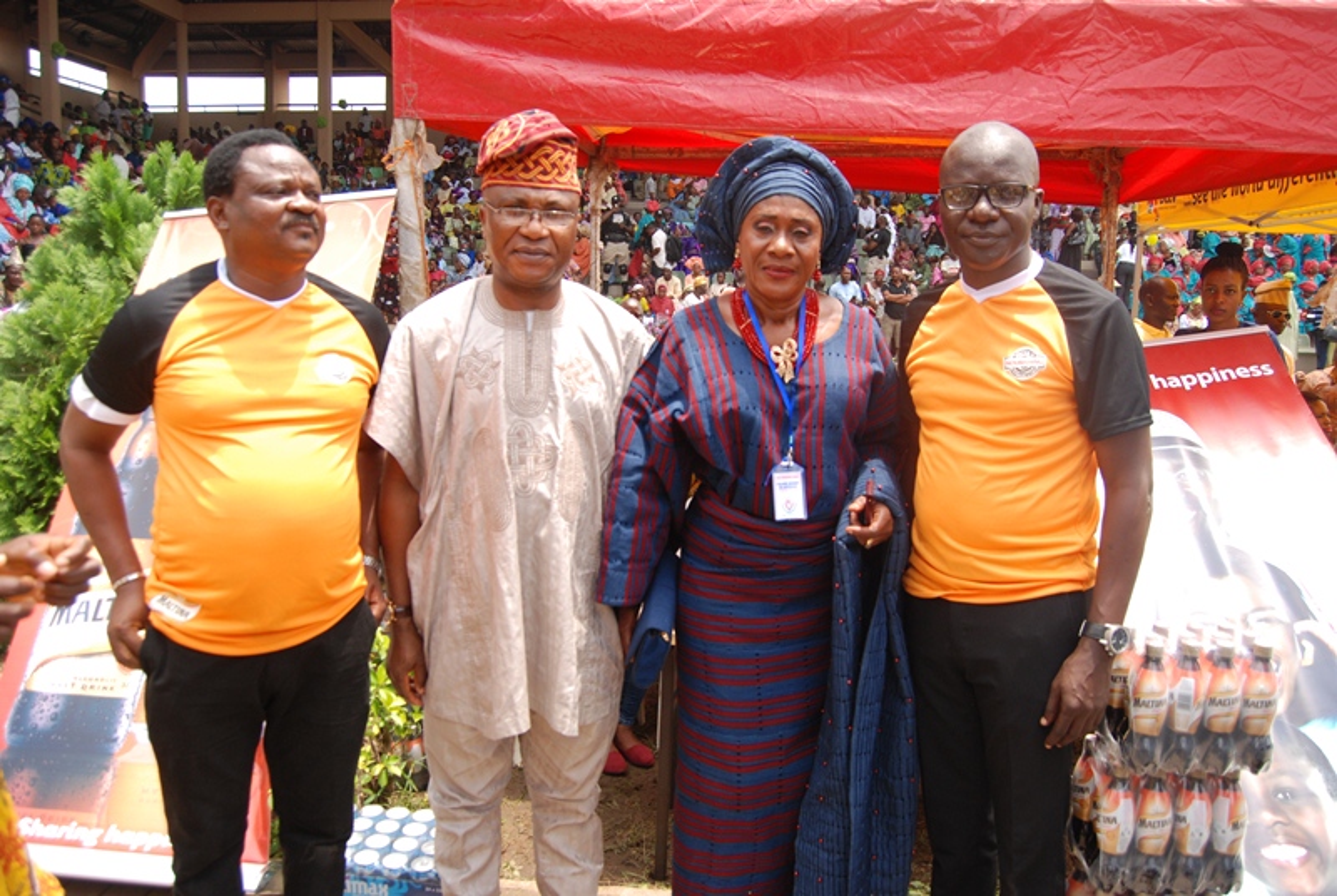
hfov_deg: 67.3
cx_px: 668
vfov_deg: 48.1
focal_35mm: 27
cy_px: 448
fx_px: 1004
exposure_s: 1/320
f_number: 5.6
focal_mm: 18
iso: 220
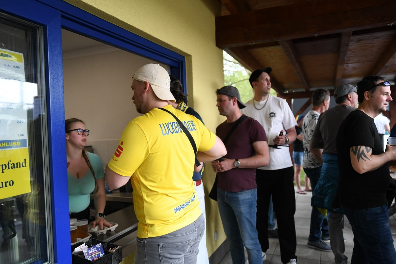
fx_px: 330
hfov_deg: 61.9
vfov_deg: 43.6
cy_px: 132
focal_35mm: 30
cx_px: 198
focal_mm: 30
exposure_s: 1/1600
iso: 1800
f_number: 2.8
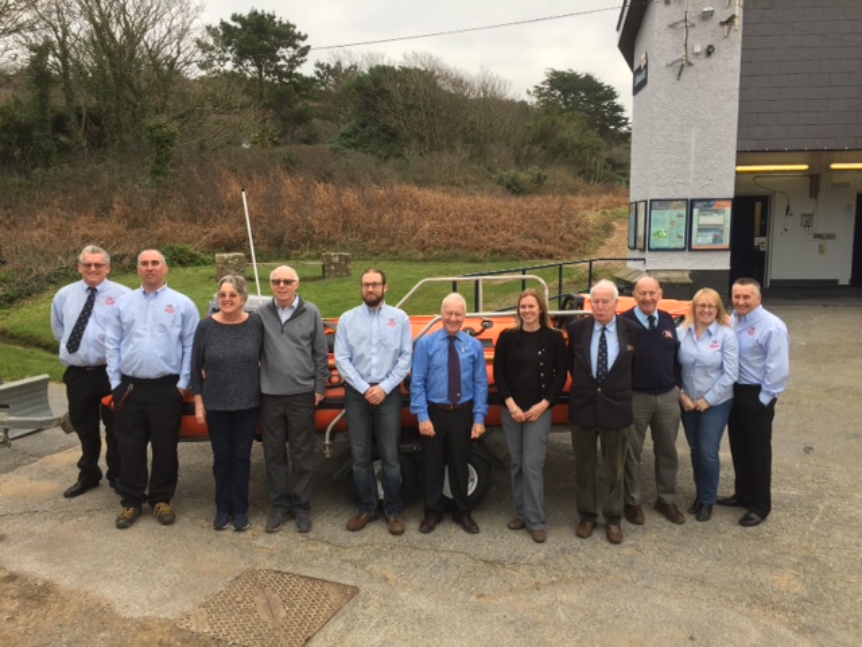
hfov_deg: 61.7
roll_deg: -0.3
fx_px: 722
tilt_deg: -6.3
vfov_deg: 48.2
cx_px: 431
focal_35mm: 29
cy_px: 324
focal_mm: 4.15
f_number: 2.2
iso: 32
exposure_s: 1/293
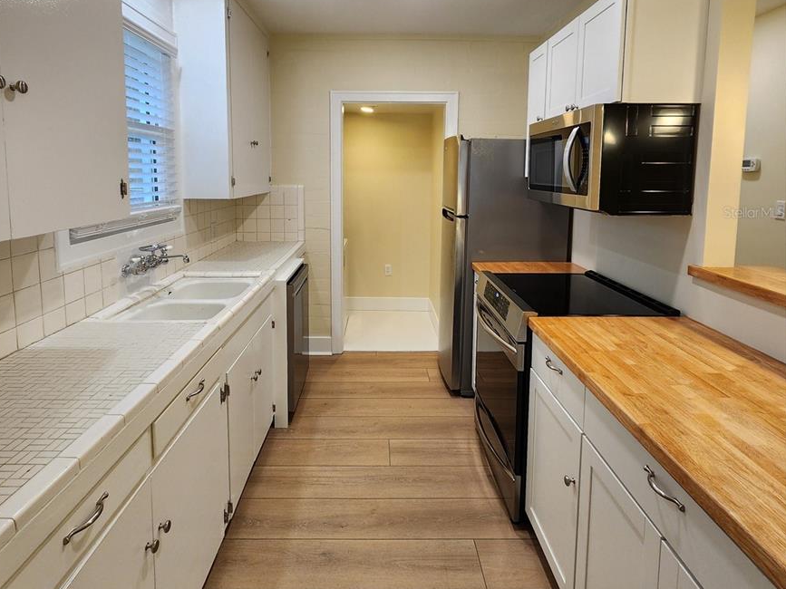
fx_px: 409
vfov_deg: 70.1
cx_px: 380
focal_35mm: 18
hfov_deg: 87.7
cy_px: 212
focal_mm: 2.2
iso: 160
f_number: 2.2
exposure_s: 1/60
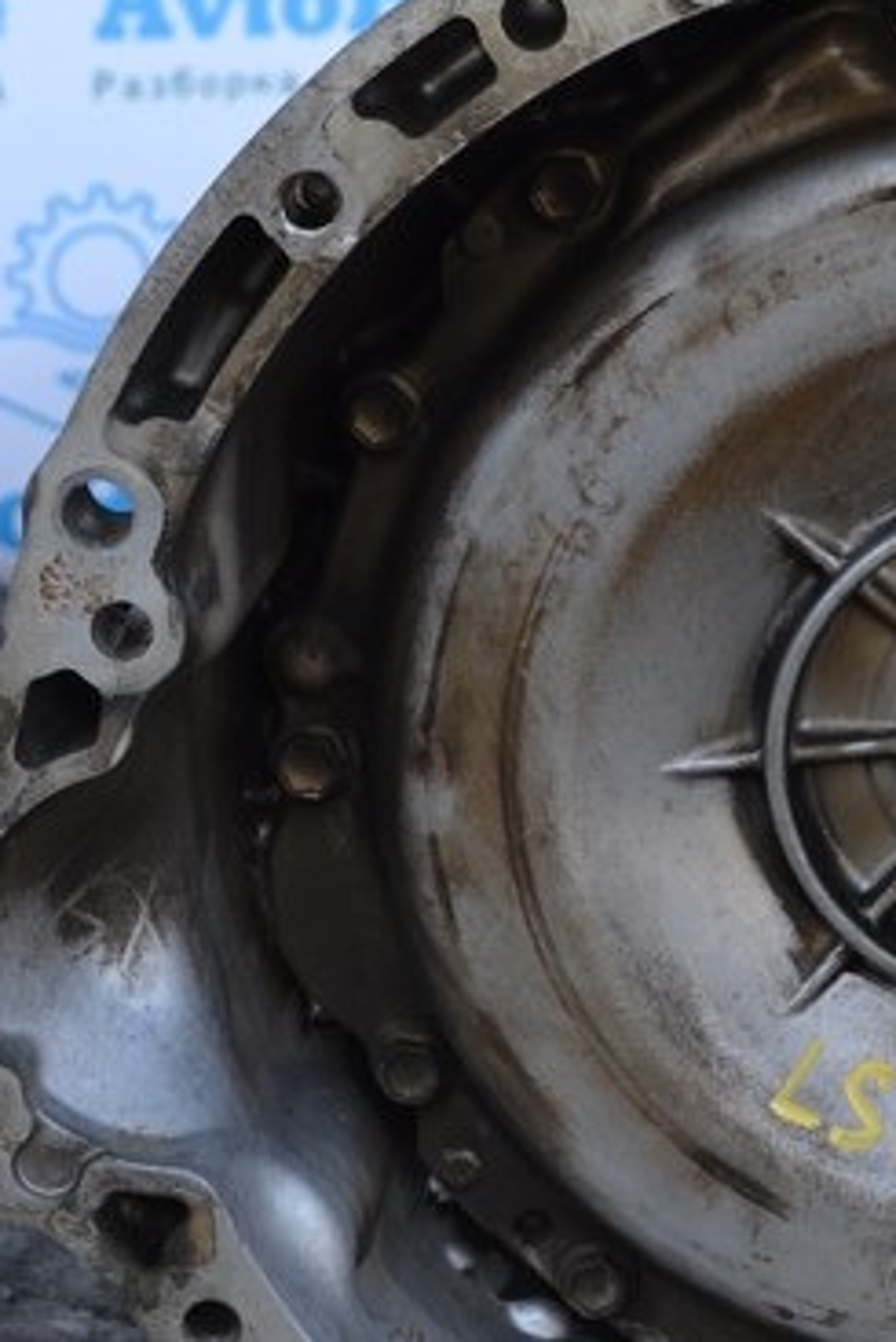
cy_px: 587
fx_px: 4998
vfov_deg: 15.3
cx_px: 790
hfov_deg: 10.2
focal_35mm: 134
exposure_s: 1/125
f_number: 4.8
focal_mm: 32
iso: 200
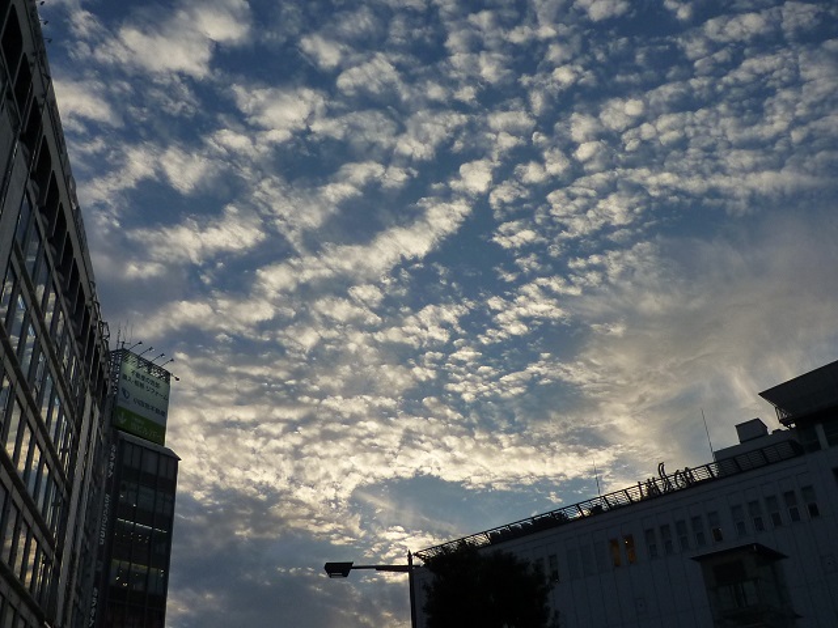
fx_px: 847
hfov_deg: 52.6
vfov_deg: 40.7
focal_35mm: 35
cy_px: 314
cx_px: 419
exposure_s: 1/500
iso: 125
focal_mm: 4.4
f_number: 3.5
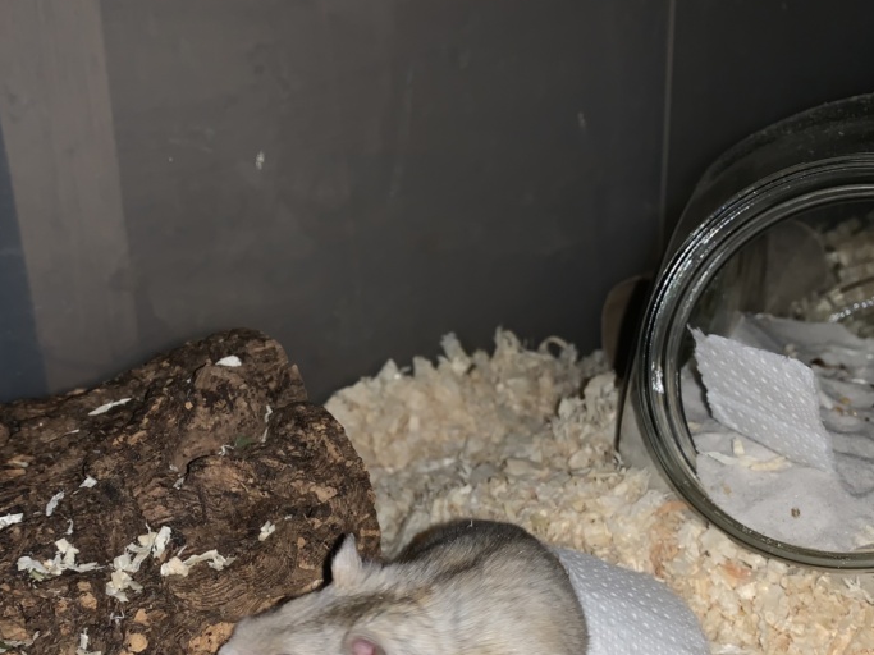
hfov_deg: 47.8
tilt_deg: -32.9
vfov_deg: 36.3
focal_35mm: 39
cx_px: 407
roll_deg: -1.5
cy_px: 452
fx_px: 985
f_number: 1.8
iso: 25
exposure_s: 1/49
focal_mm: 4.25
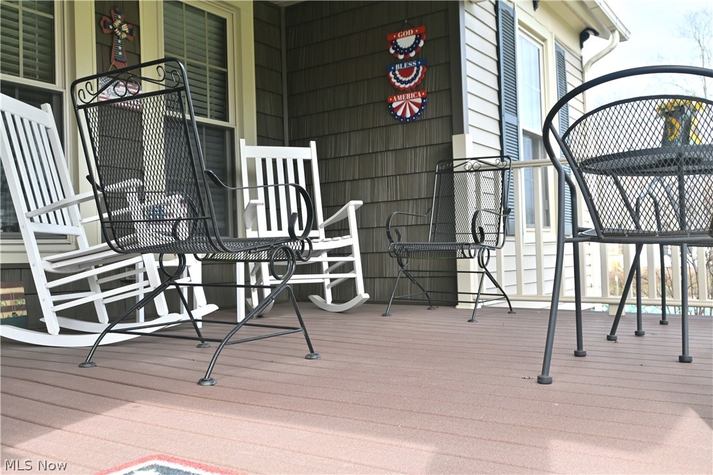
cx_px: 356
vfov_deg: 39.1
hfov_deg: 56.1
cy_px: 238
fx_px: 668
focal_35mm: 34
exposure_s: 1/250
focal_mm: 22.5
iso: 160
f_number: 5.6
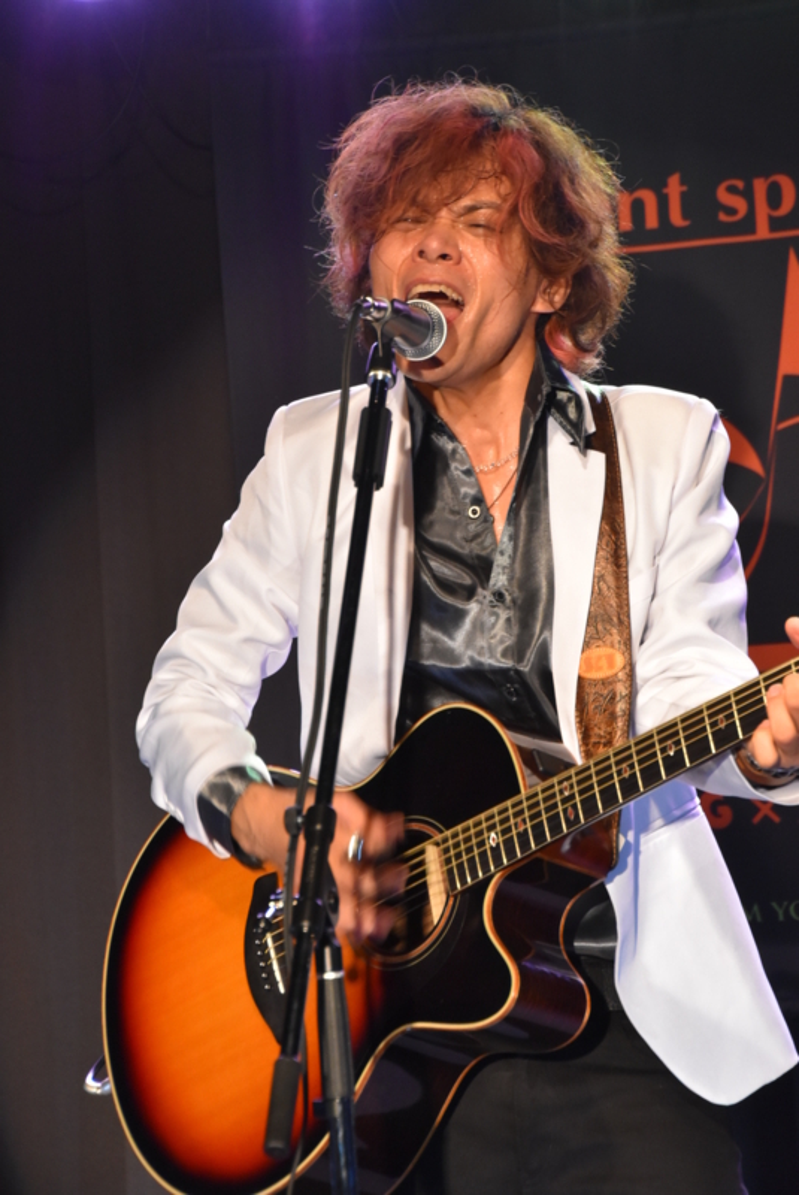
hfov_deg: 8.3
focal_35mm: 165
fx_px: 5481
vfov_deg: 12.4
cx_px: 400
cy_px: 598
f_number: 5.6
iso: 2000
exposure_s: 1/60
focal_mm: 110
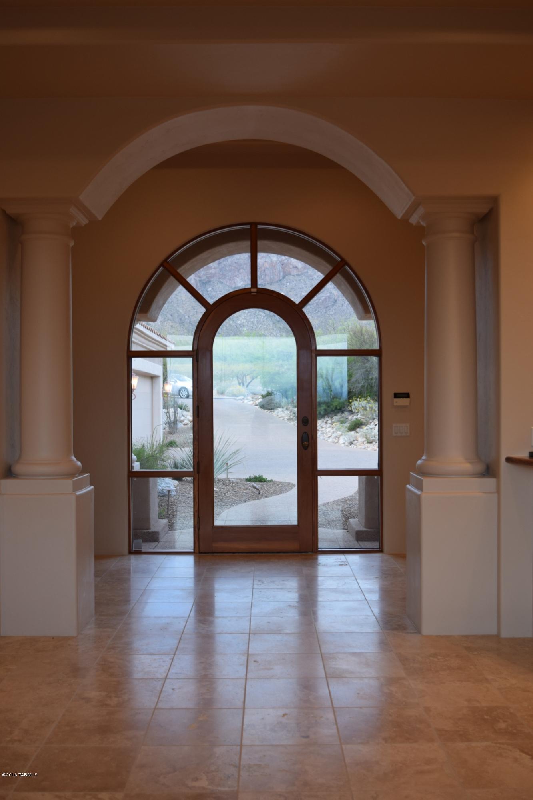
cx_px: 266
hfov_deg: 36.9
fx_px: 800
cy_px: 400
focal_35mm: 36
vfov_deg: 53.1
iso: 400
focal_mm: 24
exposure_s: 1/80
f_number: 4.5
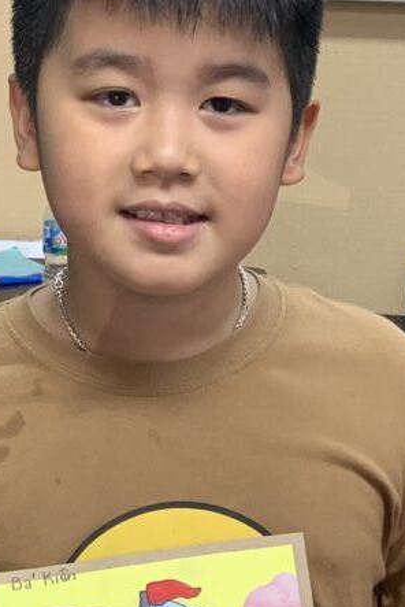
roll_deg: -2.0
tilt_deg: -20.2
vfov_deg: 16.6
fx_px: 2055
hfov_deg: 11.3
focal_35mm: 122
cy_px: 510
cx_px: 189
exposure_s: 1/50
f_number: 2.4
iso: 80
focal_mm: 6
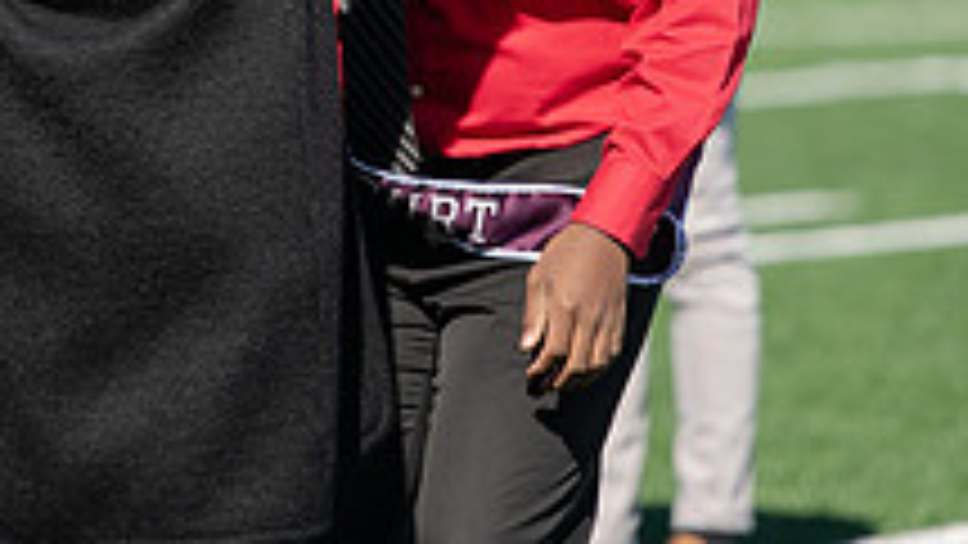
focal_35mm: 508
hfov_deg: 4.3
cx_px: 356
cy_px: -241
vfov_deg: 2.4
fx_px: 13041
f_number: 3.2
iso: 200
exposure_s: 1/1600
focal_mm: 180
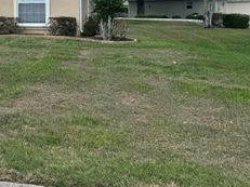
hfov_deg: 33.4
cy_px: -2
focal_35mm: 52
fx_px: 375
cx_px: -6
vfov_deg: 26.5
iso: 80
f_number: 1.78
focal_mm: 6.76
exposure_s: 1/3802
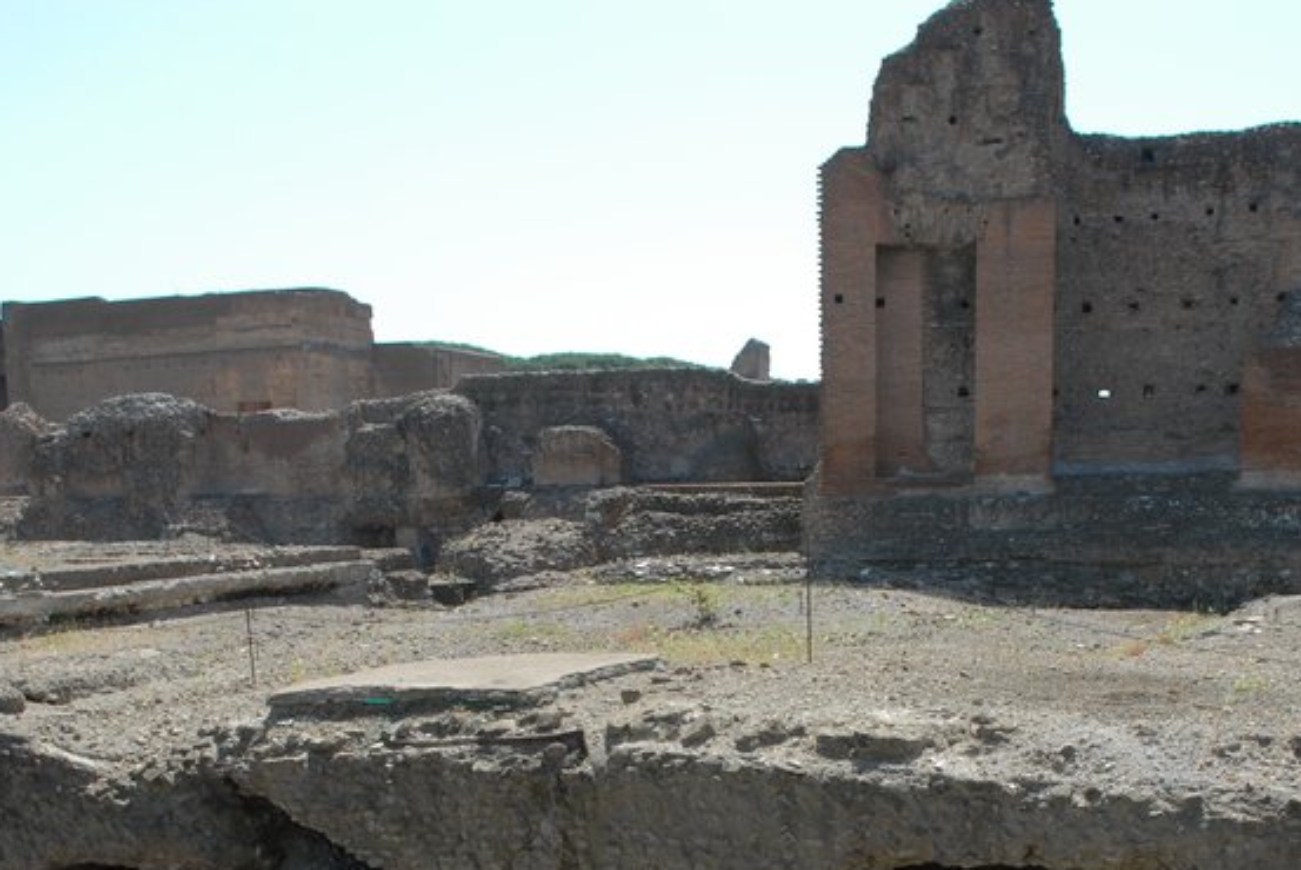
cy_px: 779
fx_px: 1375
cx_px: 753
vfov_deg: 33.3
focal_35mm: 38
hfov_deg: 50.4
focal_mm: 14
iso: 200
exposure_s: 1/250
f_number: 8
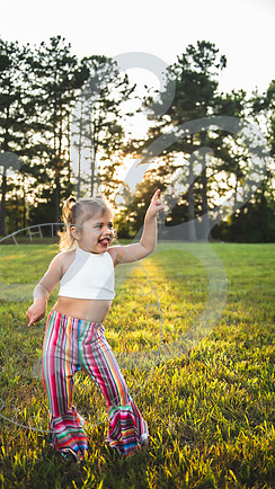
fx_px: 493
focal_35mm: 38
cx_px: 108
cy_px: 242
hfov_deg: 31.1
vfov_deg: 52.8
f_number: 2.8
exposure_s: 1/200
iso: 100
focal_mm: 35
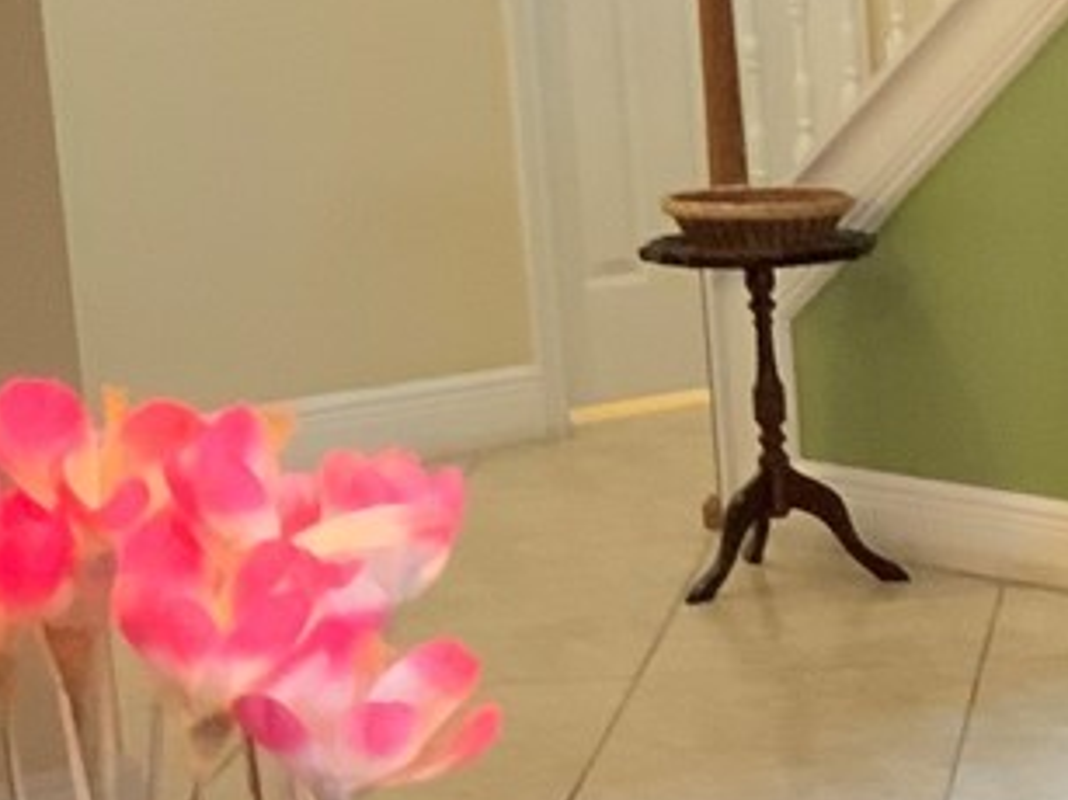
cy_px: 727
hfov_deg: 10.9
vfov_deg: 9.8
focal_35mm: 151
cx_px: 2633
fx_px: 4657
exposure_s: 1/30
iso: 250
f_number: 1.8
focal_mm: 3
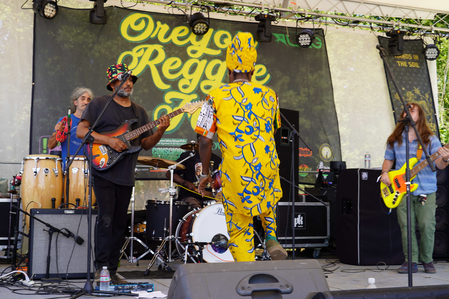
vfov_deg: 26.5
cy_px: 150
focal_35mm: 51
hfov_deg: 38.9
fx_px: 636
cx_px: 224
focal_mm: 51
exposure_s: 1/100
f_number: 6.3
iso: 100
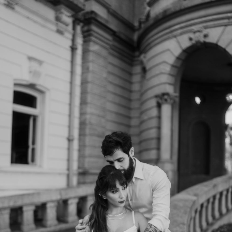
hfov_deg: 37.6
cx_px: 116
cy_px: 173
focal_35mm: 45
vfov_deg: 36.7
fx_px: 341
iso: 100
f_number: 1.8
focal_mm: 35
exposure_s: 1/320
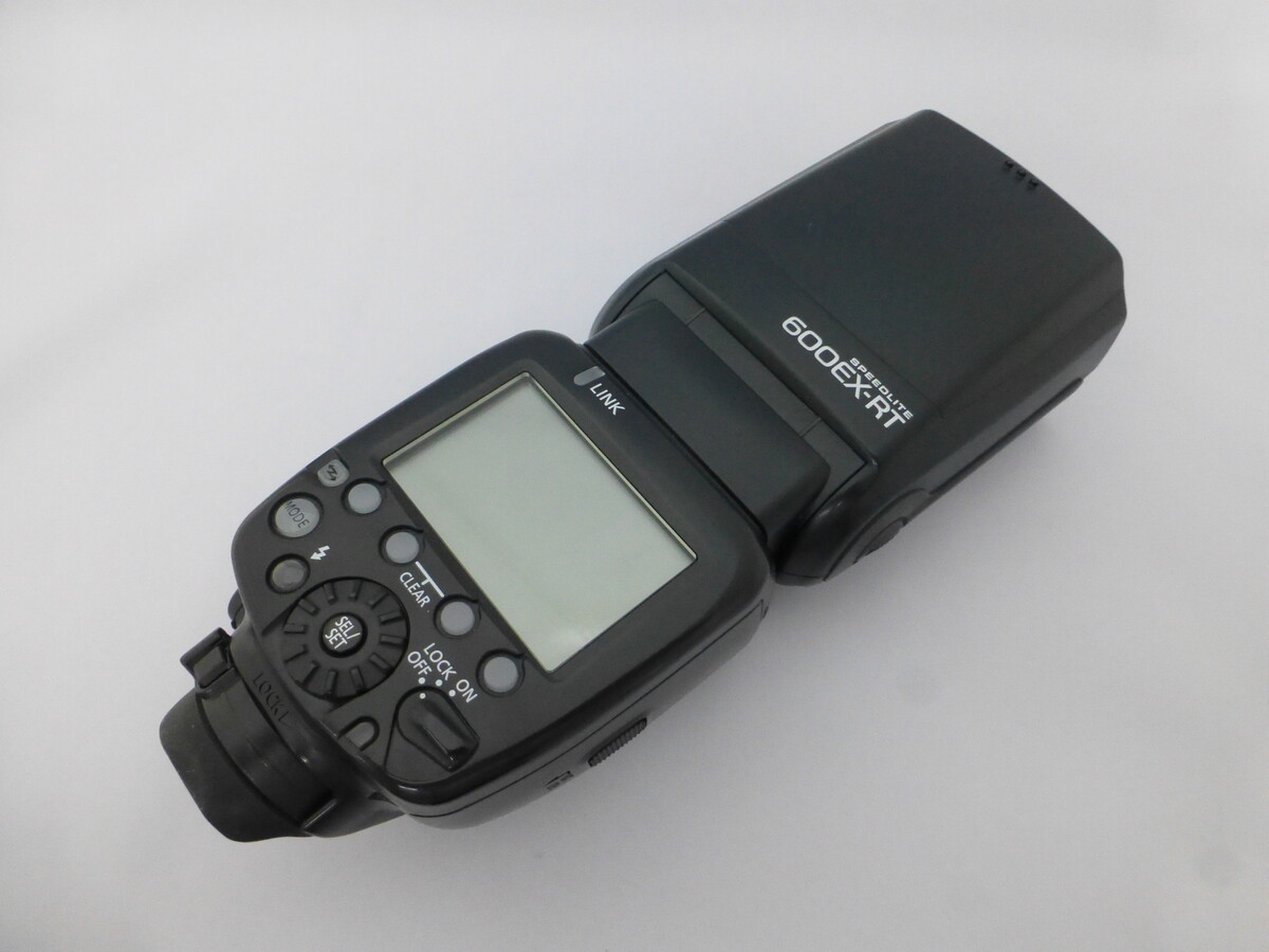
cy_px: 476
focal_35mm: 24
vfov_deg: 56.8
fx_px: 880
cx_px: 634
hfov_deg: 71.6
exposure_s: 1/125
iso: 800
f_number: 4
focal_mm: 4.3
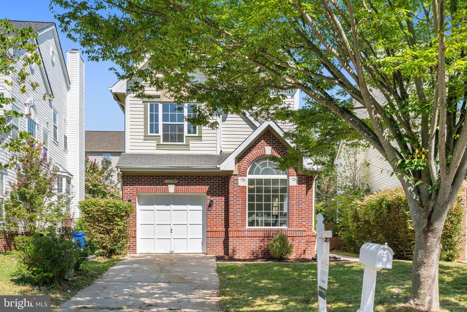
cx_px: 234
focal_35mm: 35
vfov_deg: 37.9
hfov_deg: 54.4
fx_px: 454
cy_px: 156
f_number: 8
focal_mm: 35
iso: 1250
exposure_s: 1/2500
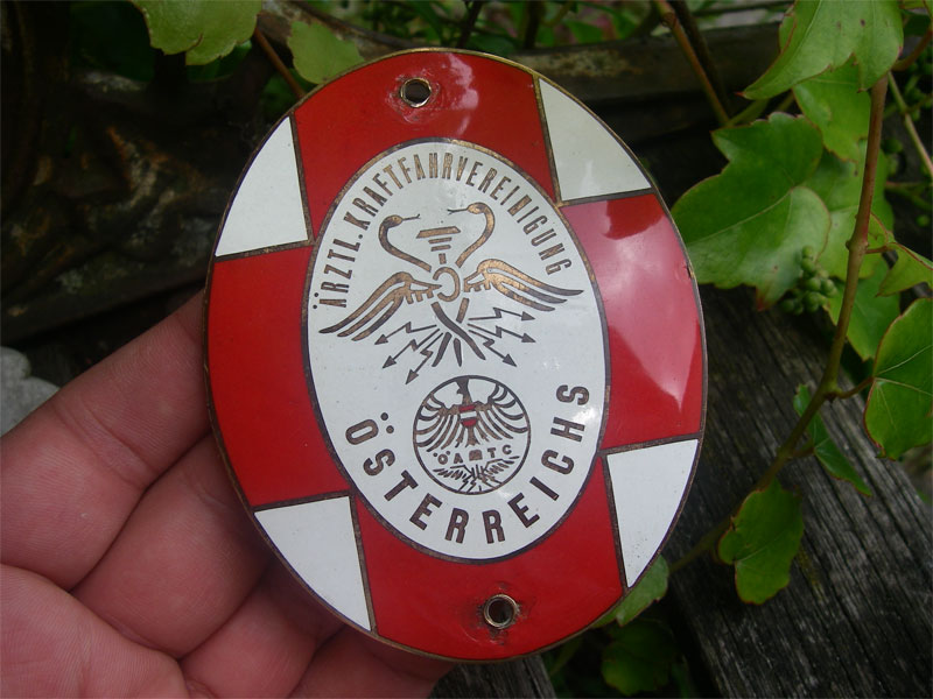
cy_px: 350
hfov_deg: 49.0
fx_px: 1024
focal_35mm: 38
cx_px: 466
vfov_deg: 37.7
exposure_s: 1/250
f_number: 3.3
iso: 64
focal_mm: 6.3
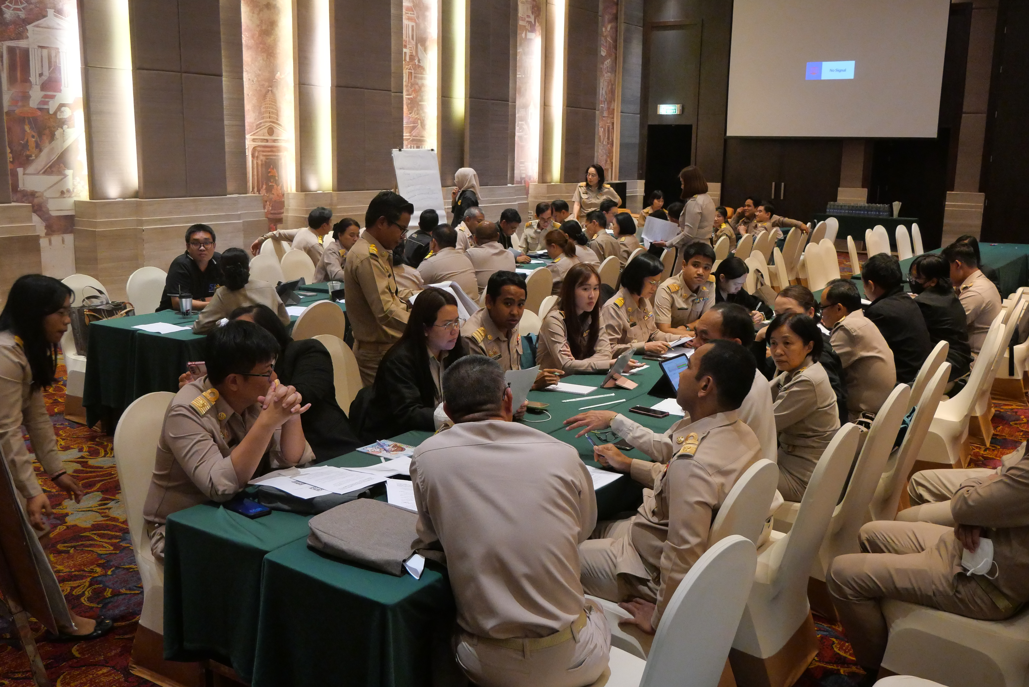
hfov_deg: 54.4
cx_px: 514
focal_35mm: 35
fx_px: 1001
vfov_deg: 37.9
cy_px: 344
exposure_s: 1/125
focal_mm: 17
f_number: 4.5
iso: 3200
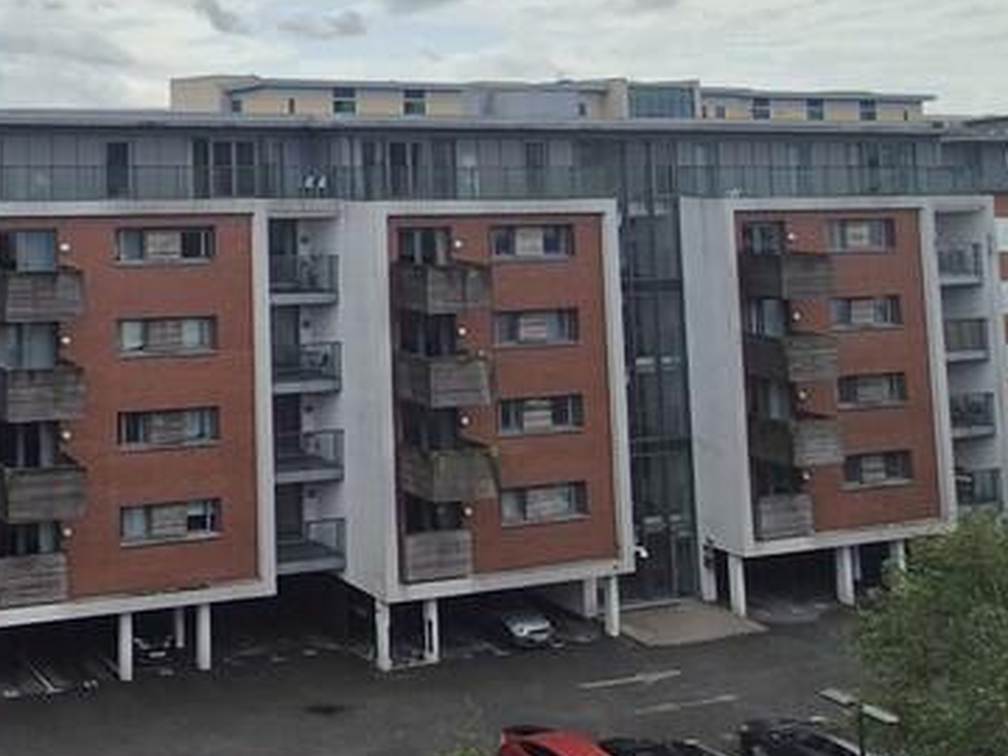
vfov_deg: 35.6
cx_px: -126
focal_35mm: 37
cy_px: 31
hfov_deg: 39.8
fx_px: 1077
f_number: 2.2
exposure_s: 1/2648
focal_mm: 2.2
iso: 50
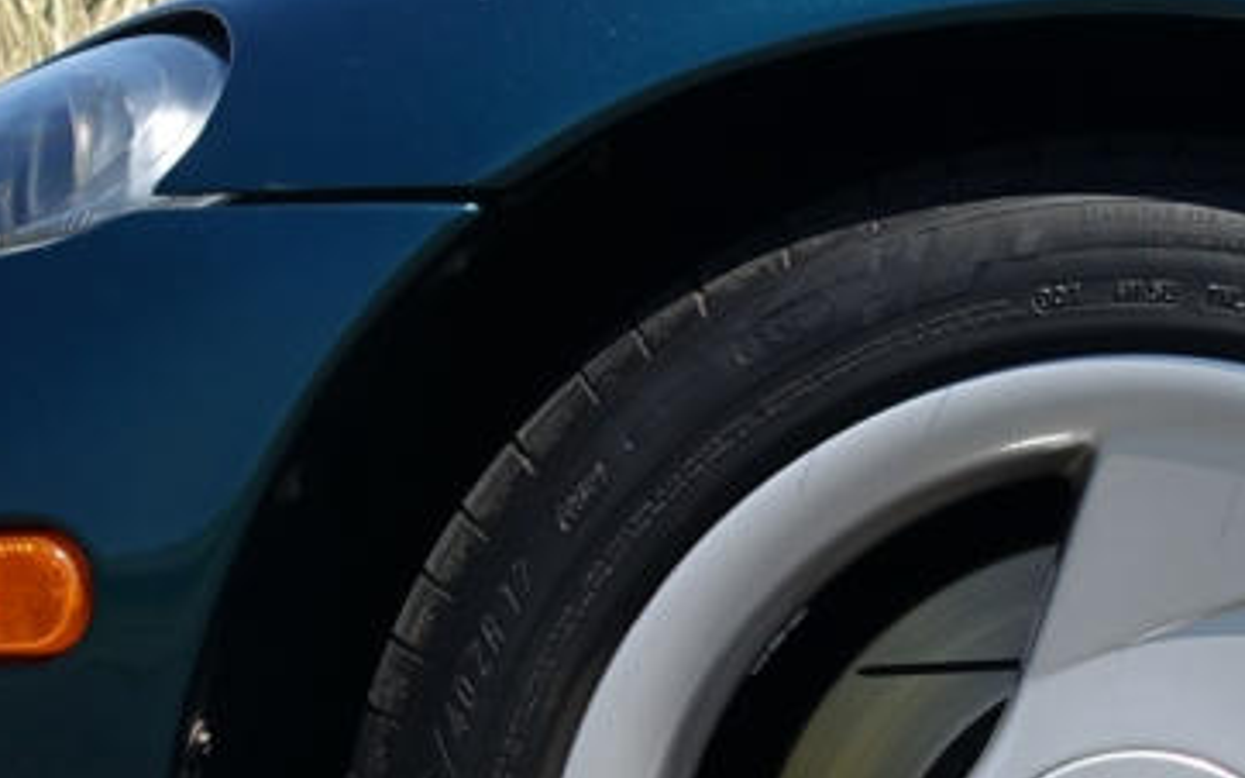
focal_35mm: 196
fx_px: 6648
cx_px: 1751
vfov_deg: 6.7
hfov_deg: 10.4
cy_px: 248
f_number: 4
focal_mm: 15.94
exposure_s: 1/800
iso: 125
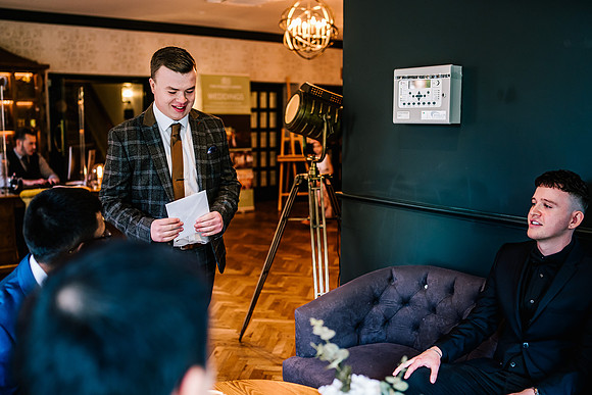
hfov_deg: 52.6
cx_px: 289
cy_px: 197
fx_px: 598
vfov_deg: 36.5
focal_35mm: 36
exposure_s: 1/250
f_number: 2
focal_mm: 35
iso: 2000
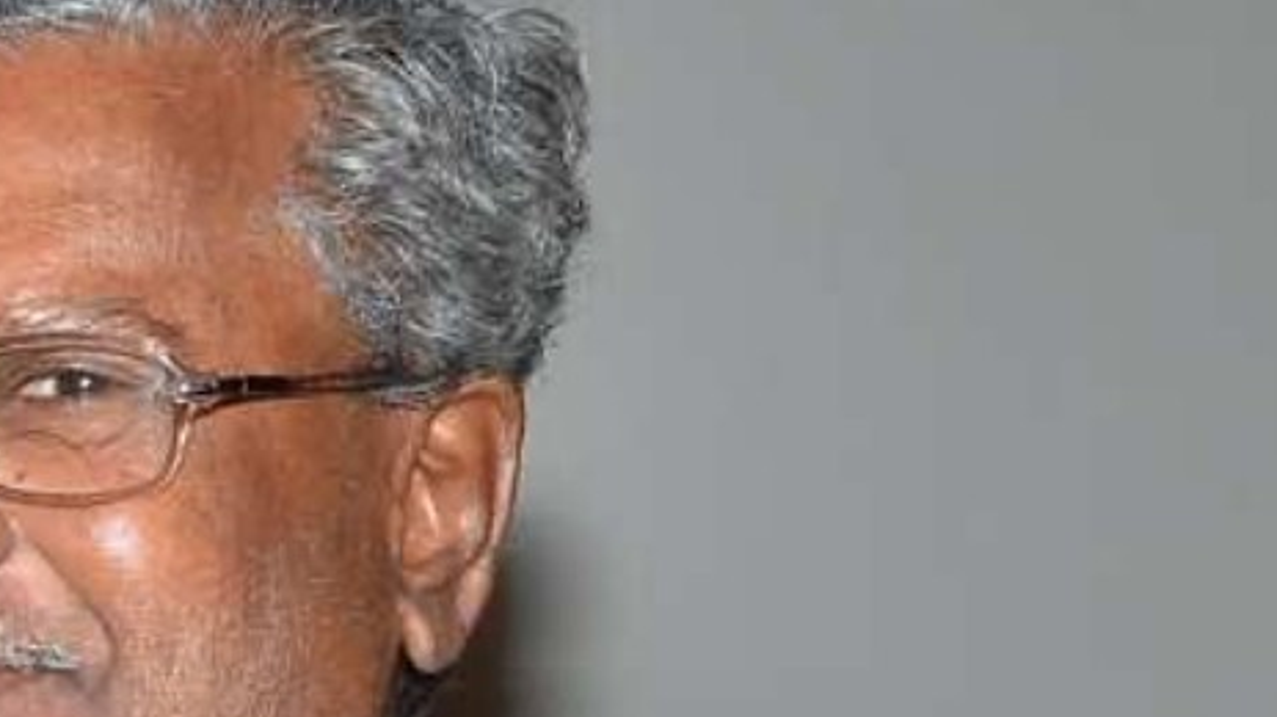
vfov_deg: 4.6
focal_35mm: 261
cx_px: -1594
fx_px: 8834
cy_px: 1613
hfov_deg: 7.8
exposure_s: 1/125
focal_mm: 34
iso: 320
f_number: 7.1
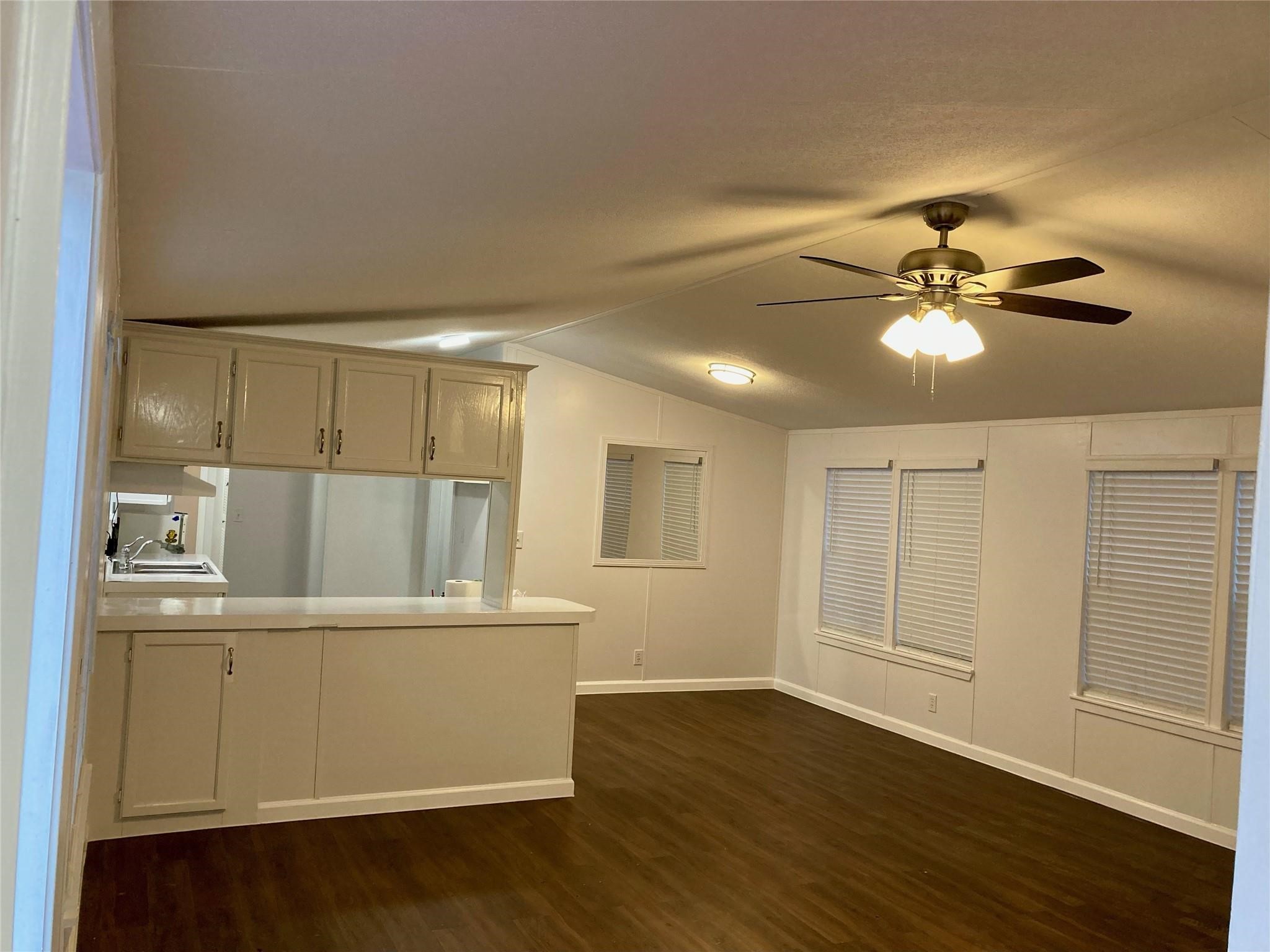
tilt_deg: +0.6
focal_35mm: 28
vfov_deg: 49.7
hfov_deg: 63.4
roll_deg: -3.4
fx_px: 1027
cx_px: 635
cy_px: 476
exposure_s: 1/60
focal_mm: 3.99
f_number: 1.8
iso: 160
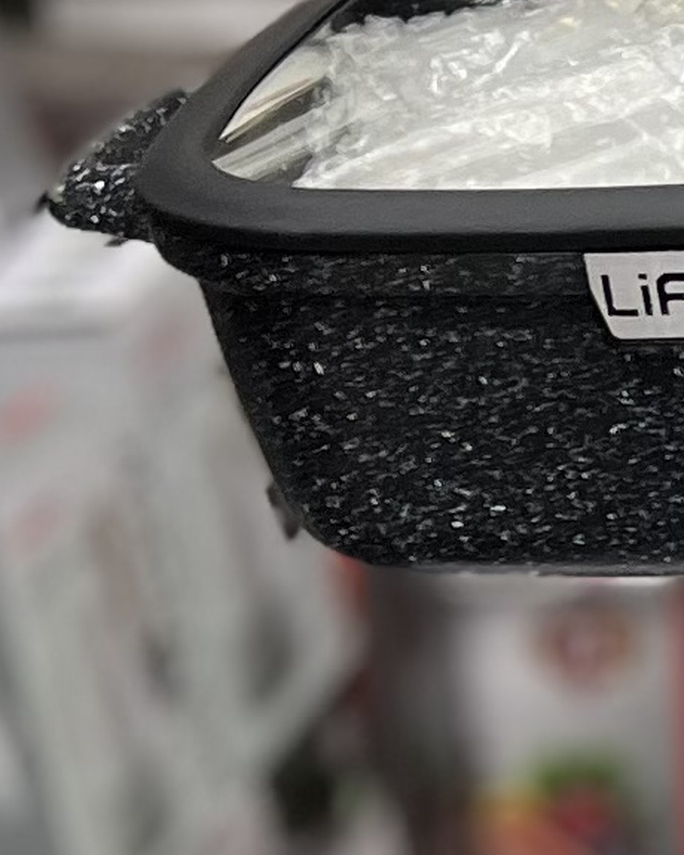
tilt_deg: -21.0
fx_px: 4504
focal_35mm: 178
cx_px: 1894
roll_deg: -1.0
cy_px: 669
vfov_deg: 10.8
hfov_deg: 7.8
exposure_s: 1/100
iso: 80
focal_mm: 5.7
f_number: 1.5
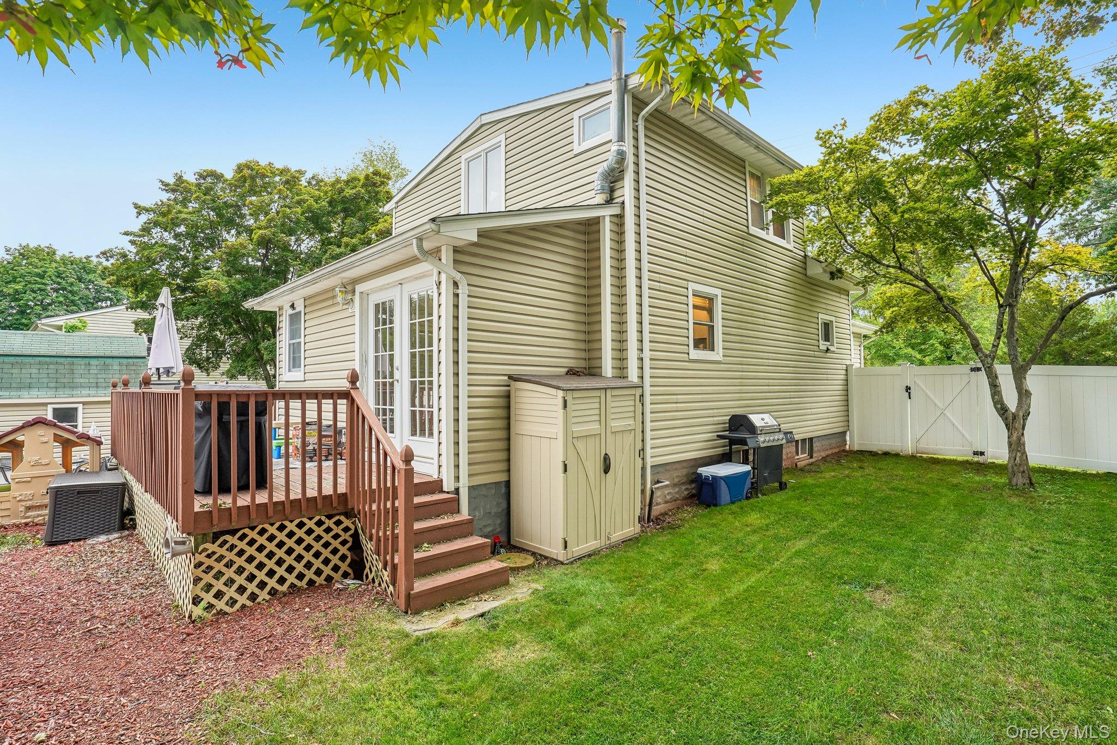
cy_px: 372
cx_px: 558
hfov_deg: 93.3
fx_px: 527
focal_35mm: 17
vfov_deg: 70.4
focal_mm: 17
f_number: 8
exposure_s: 1/40
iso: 200
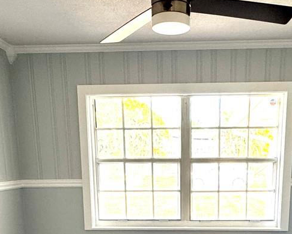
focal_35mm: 45
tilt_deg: -14.1
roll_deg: +0.9
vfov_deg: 30.0
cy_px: 257
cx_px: 172
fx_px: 389
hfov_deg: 41.0
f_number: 2.2
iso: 125
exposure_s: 1/99
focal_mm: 2.22
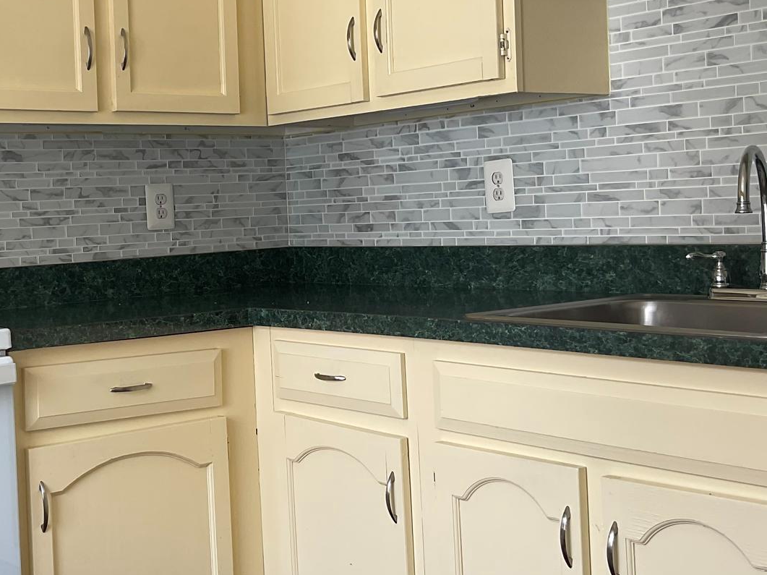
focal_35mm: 56
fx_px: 1240
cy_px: 224
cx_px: 218
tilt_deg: -1.2
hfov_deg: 33.8
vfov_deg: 26.0
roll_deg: +2.1
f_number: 1.8
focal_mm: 3
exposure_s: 1/219
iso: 16
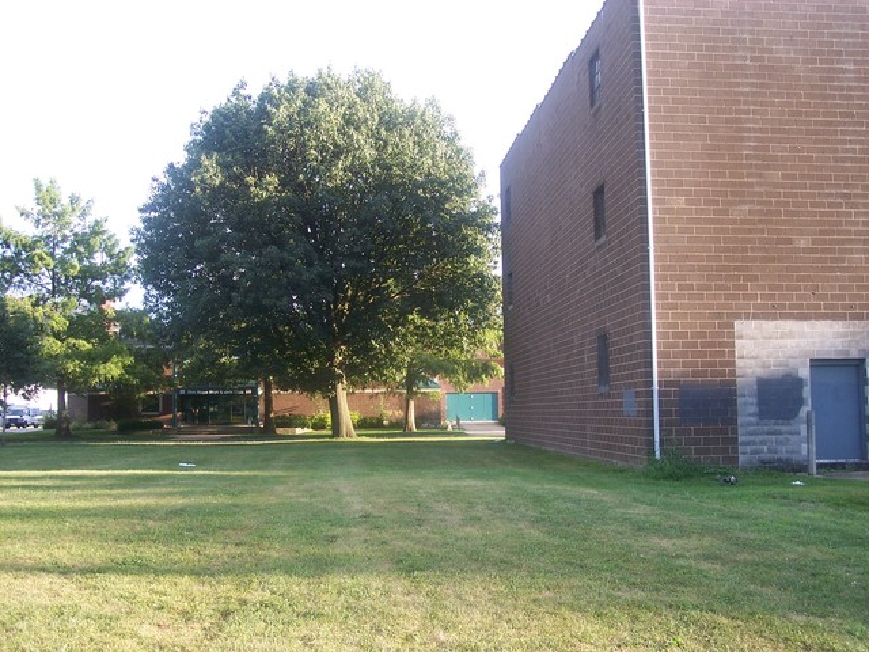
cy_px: 326
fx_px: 979
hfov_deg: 47.9
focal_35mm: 39
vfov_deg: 36.8
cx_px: 434
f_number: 3.4
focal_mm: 8
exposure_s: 1/125
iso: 100
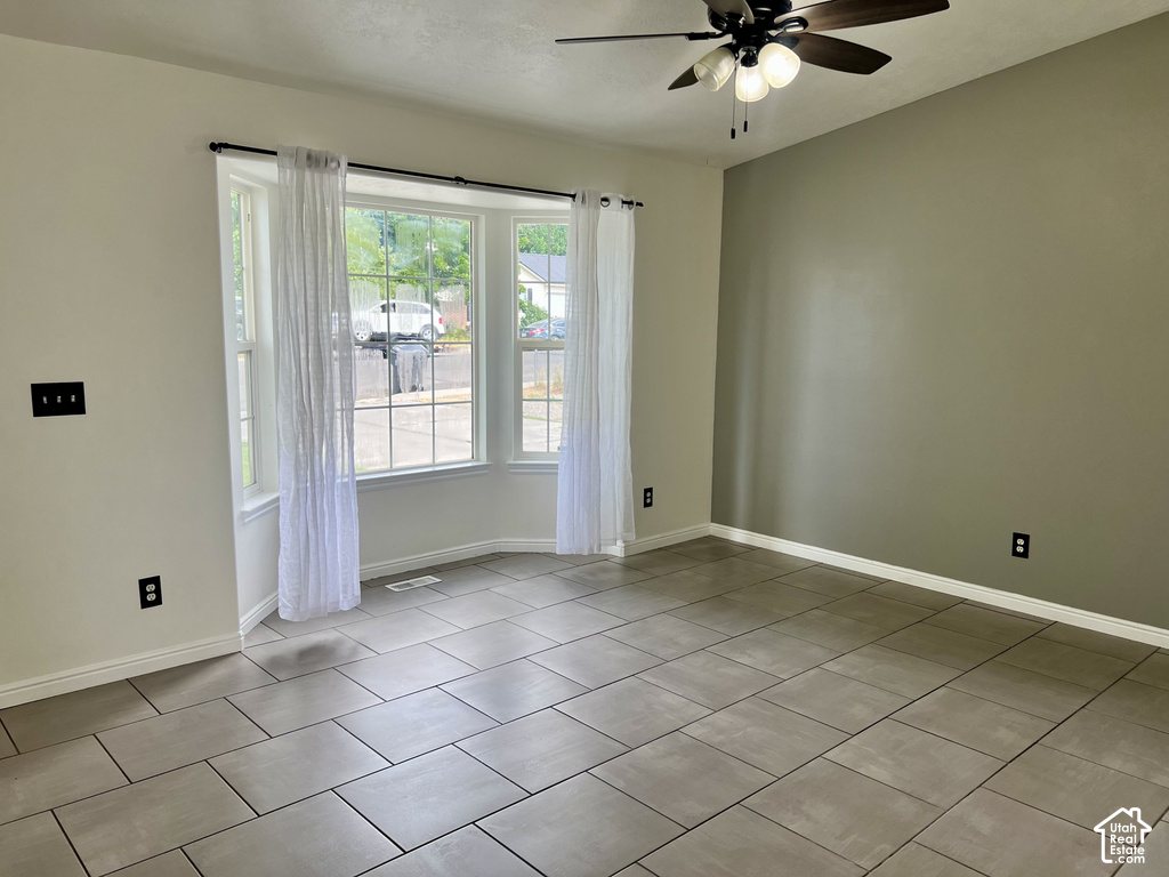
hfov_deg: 67.3
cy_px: 438
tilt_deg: -8.5
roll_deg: -1.0
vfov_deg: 53.1
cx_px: 584
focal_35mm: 26
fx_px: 878
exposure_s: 1/204
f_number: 1.5
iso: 40
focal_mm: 5.7
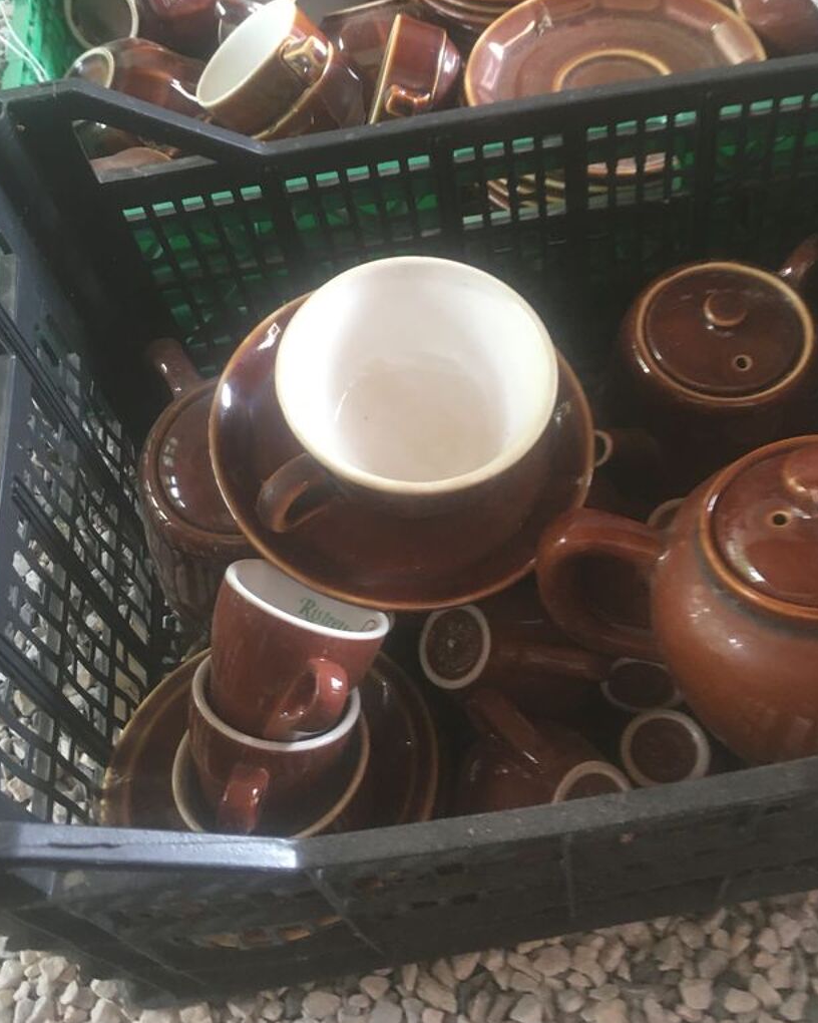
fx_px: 1120
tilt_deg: -50.8
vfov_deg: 48.7
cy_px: 400
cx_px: 490
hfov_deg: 40.0
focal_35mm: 37
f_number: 2.2
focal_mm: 4.15
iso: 125
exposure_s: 1/33
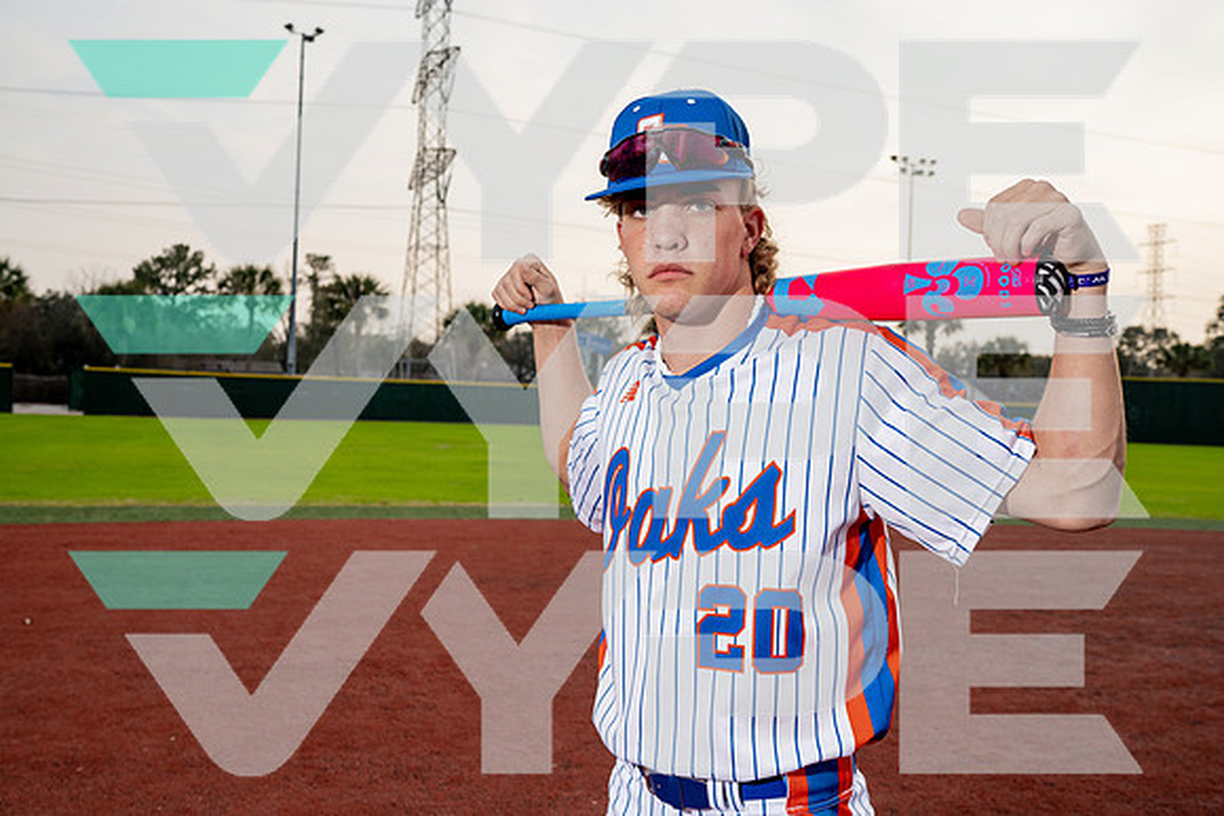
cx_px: 612
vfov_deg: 37.9
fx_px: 1190
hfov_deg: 54.4
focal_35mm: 35
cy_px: 408
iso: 250
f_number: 5.6
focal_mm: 35
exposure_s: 1/250
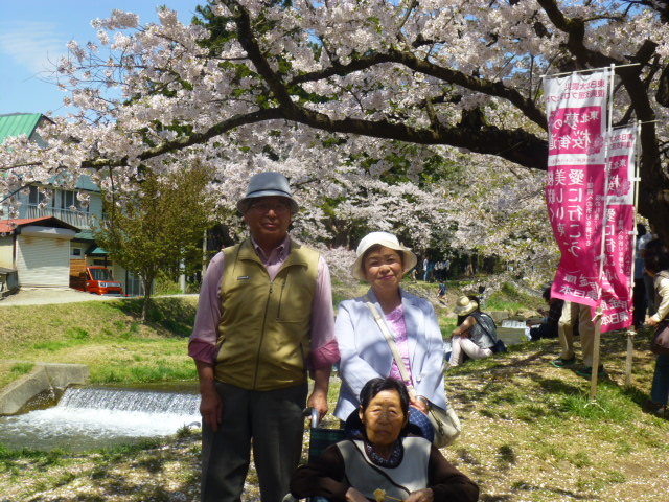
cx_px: 334
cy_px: 251
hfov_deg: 39.7
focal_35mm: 48
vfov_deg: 30.3
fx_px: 928
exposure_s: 1/640
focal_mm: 8.6
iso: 100
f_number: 4
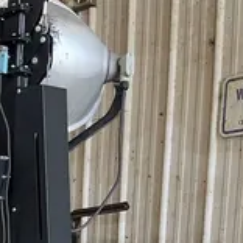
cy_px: 493
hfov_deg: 14.8
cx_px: -137
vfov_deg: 13.6
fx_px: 858
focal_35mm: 108
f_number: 1.6
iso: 50
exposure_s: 1/120
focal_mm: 5.1
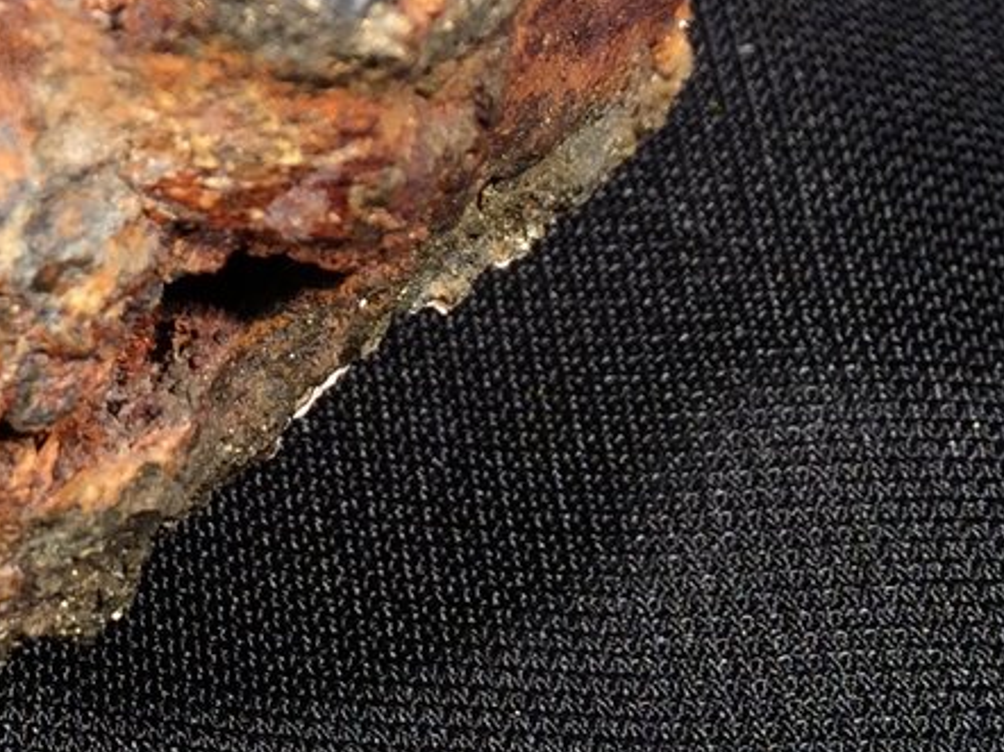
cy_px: -400
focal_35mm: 105
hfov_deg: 17.8
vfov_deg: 13.2
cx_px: -209
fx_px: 3044
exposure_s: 1/60
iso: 40
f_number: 2.2
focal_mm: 4.15
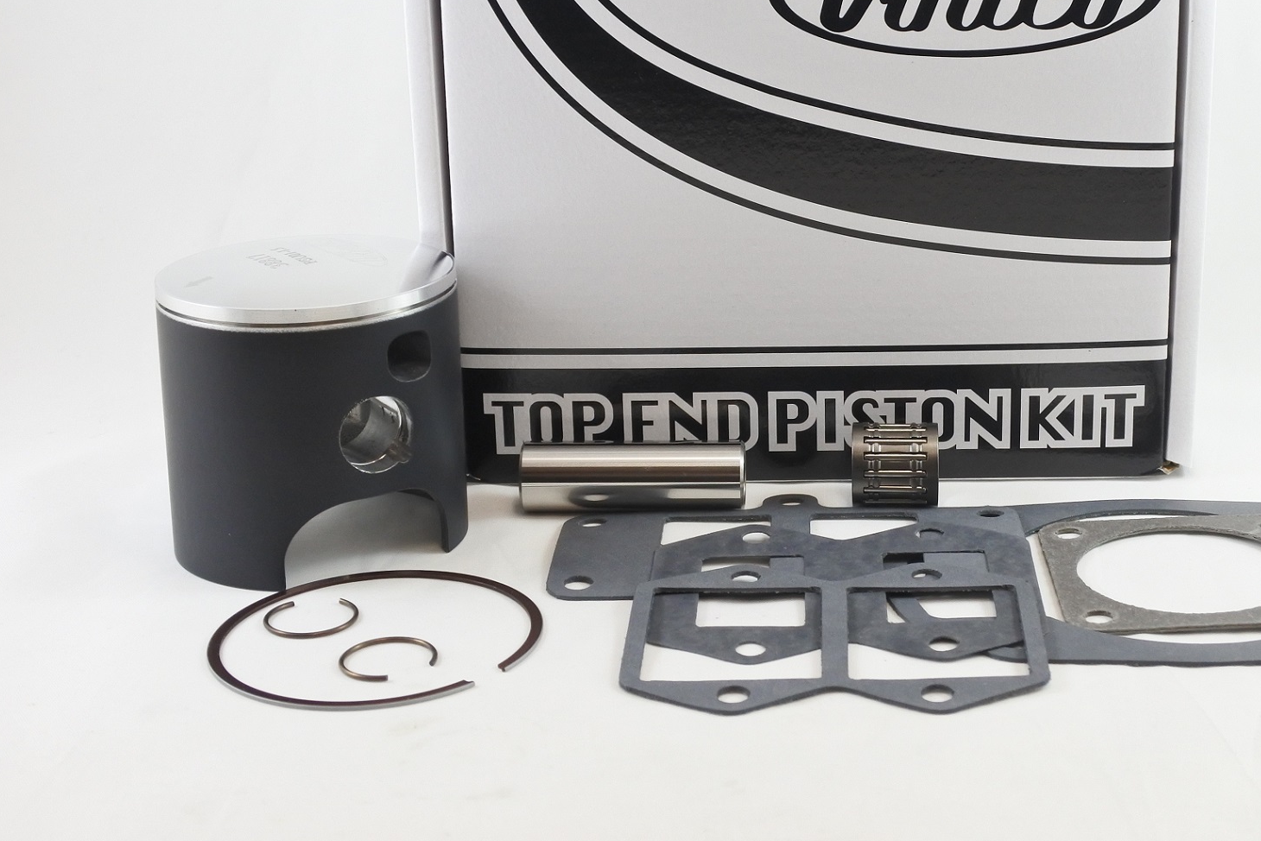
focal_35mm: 50
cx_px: 735
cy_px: 295
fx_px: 1752
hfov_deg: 39.5
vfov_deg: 26.9
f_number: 4
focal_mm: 14.3
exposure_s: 1/125
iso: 500
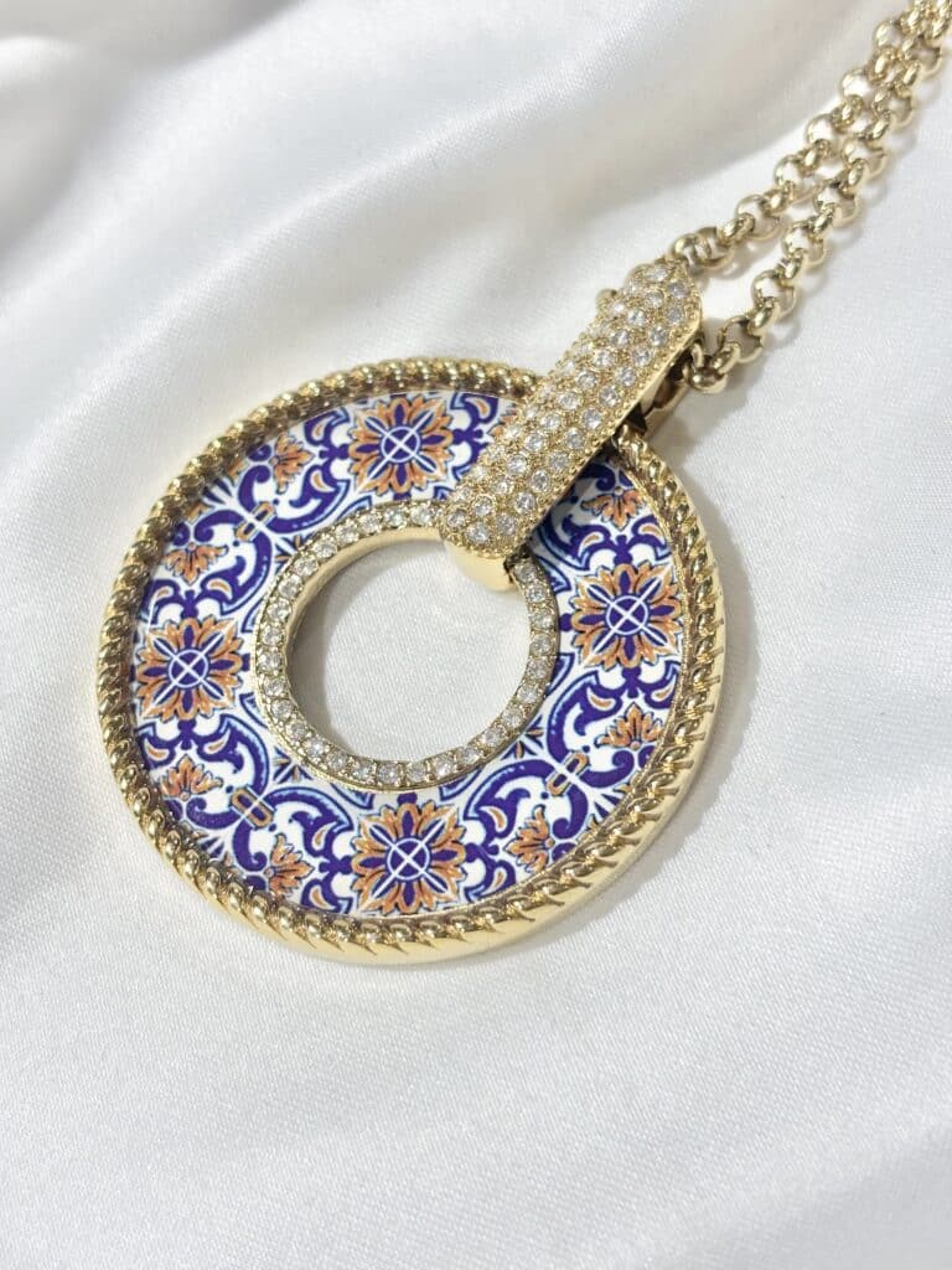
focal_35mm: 52
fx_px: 1907
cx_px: 476
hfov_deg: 28.0
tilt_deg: -52.4
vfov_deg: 36.8
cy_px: 635
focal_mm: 5.96
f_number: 1.6
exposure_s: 1/209
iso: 32
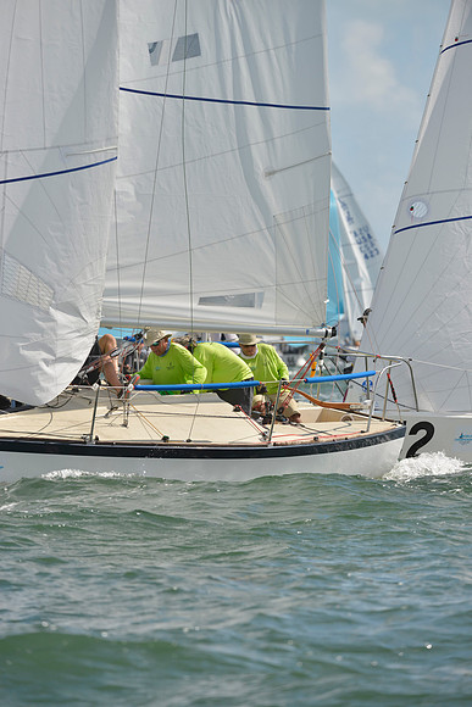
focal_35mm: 280
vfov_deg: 7.4
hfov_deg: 4.9
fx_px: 5503
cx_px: 236
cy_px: 354
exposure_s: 1/1000
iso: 200
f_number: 7.1
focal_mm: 280
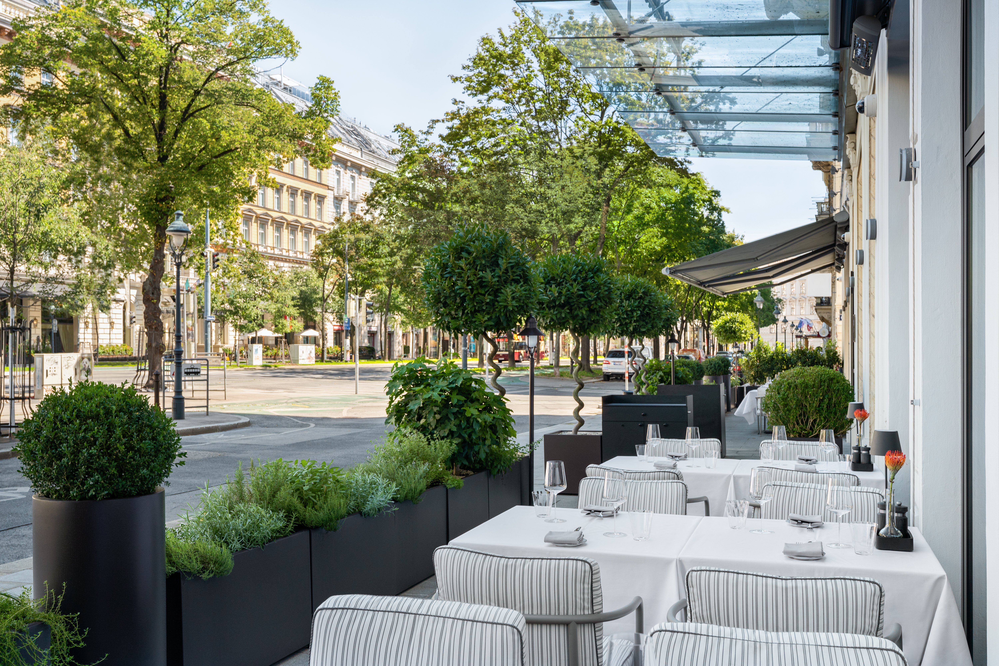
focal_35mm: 33
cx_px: 500
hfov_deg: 57.2
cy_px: 333
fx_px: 916
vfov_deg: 40.0
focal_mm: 33
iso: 200
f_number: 8
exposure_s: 1/60
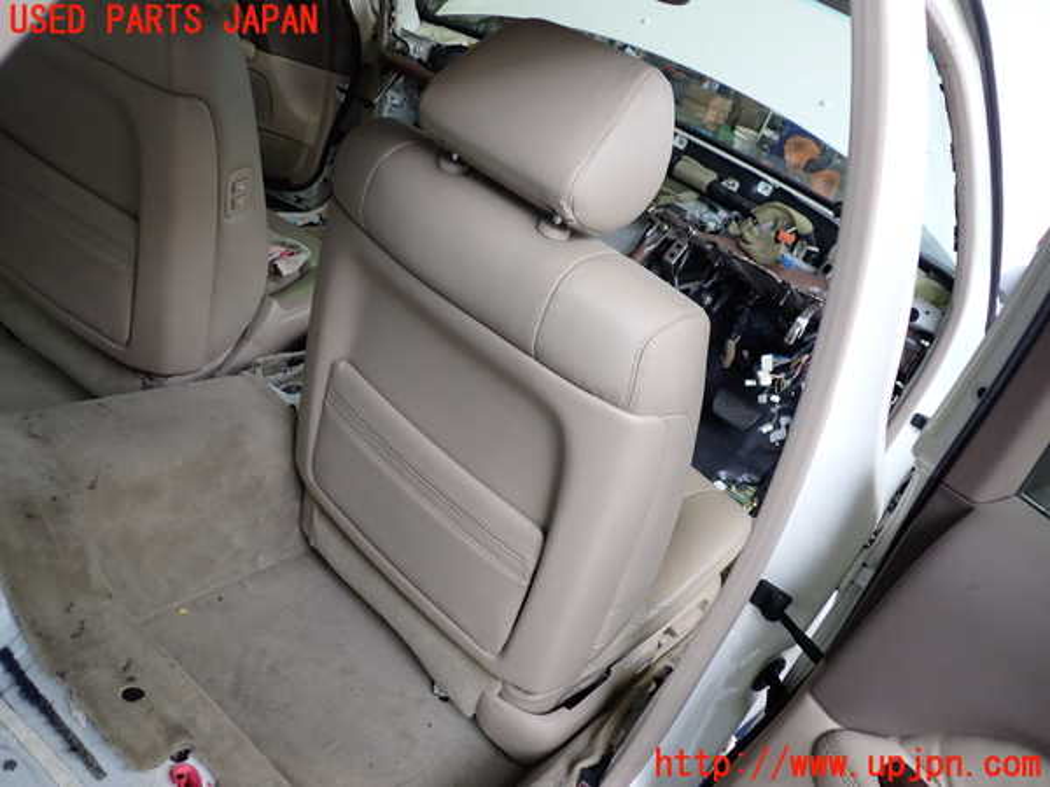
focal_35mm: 30
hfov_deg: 60.0
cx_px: 525
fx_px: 910
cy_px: 394
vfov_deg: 46.8
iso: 160
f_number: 2.3
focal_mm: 5.4
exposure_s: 1/125
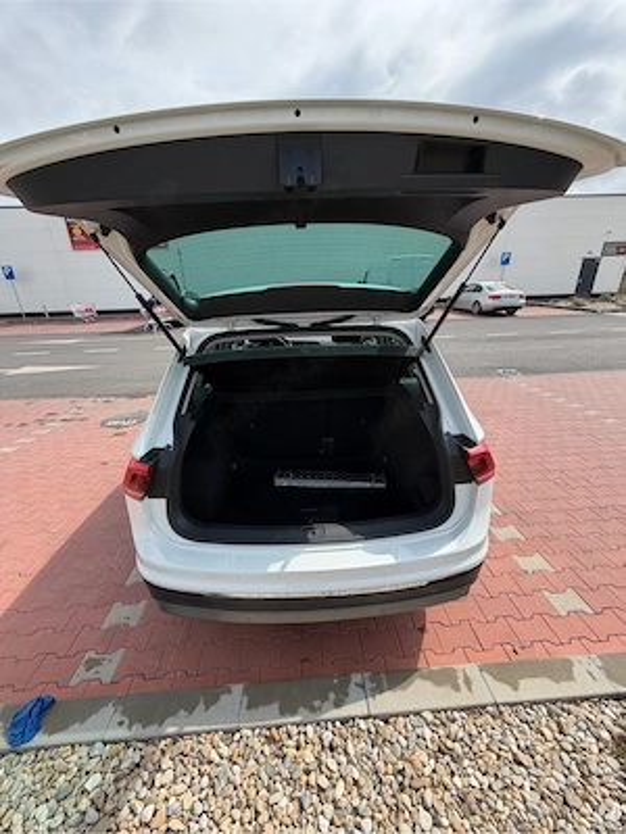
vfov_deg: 102.1
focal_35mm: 14
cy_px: 417
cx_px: 313
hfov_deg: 85.7
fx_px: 338
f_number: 2.2
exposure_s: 1/770
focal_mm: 2.22
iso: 32
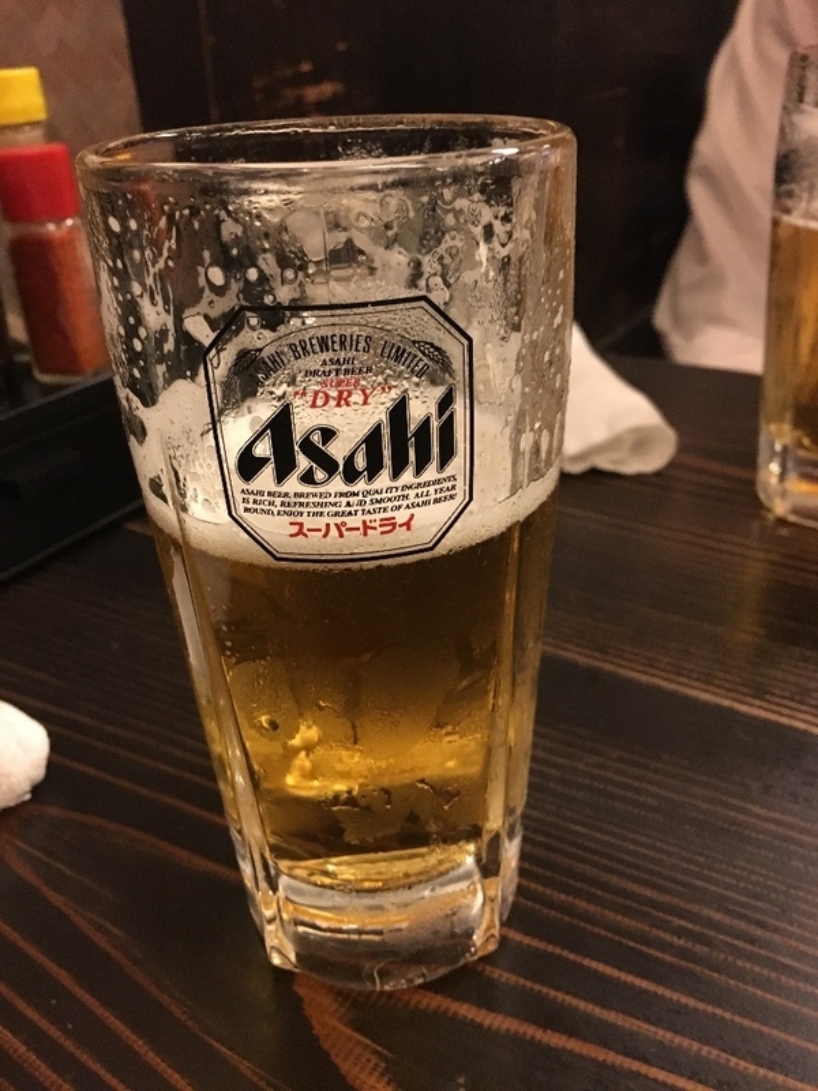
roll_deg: +2.9
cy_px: 546
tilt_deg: -28.0
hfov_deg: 48.2
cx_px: 409
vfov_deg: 61.7
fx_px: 914
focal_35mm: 29
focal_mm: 4.15
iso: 250
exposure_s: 1/15
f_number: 2.2
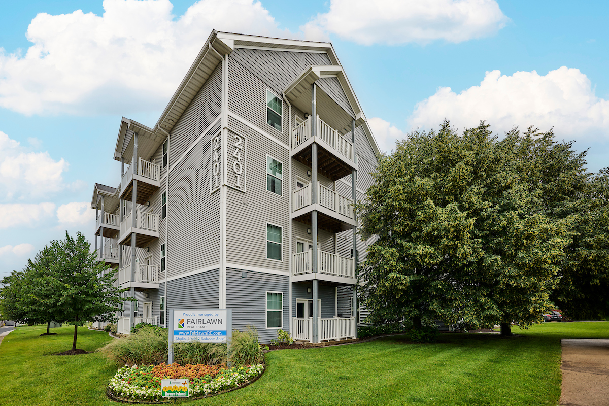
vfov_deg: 73.7
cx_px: 304
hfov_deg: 96.7
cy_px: 203
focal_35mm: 16
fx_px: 271
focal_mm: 16
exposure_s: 1/100
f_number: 6.3
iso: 64
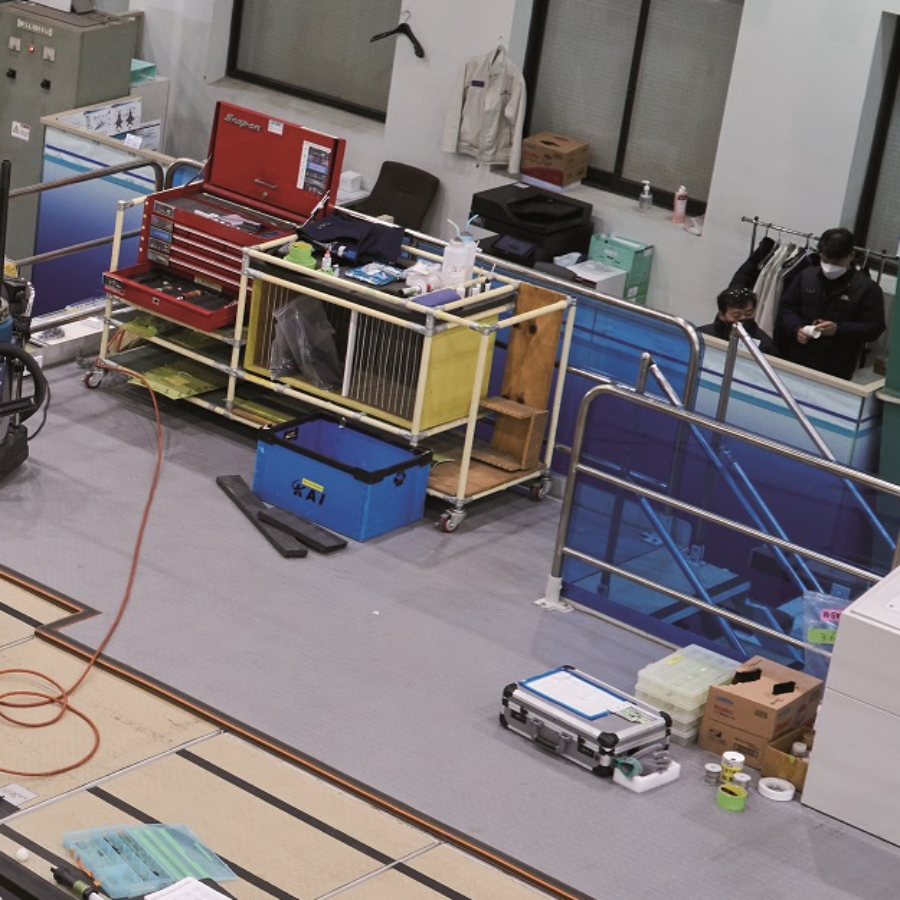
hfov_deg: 15.3
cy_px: 496
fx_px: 3000
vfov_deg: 17.1
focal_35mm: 102
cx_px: -570
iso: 1000
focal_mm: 30
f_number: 5.6
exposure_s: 1/80
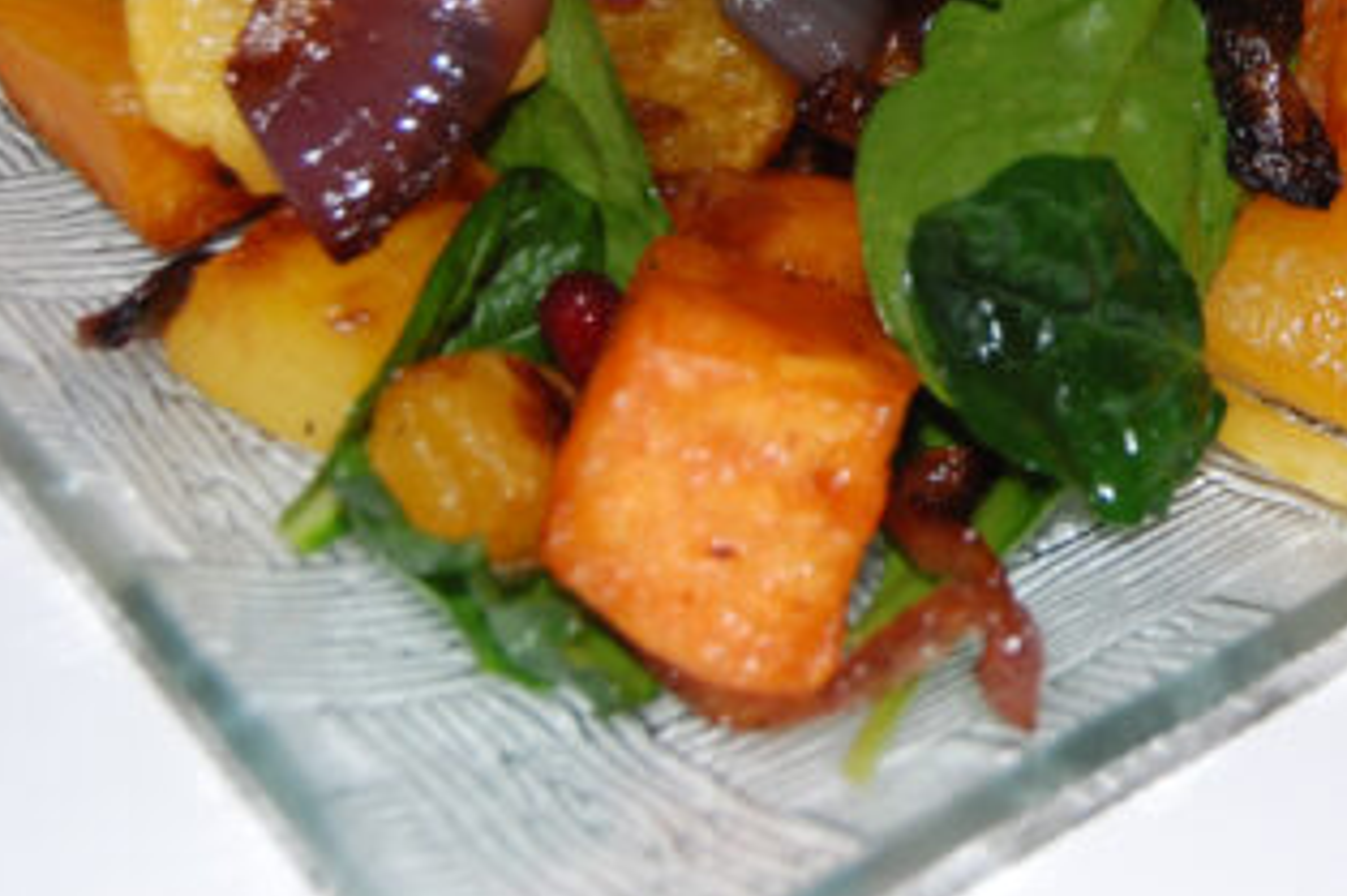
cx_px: 1296
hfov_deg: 15.5
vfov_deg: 10.4
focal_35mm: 130
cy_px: -199
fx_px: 4861
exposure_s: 1/125
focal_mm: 34
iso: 200
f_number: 5.6
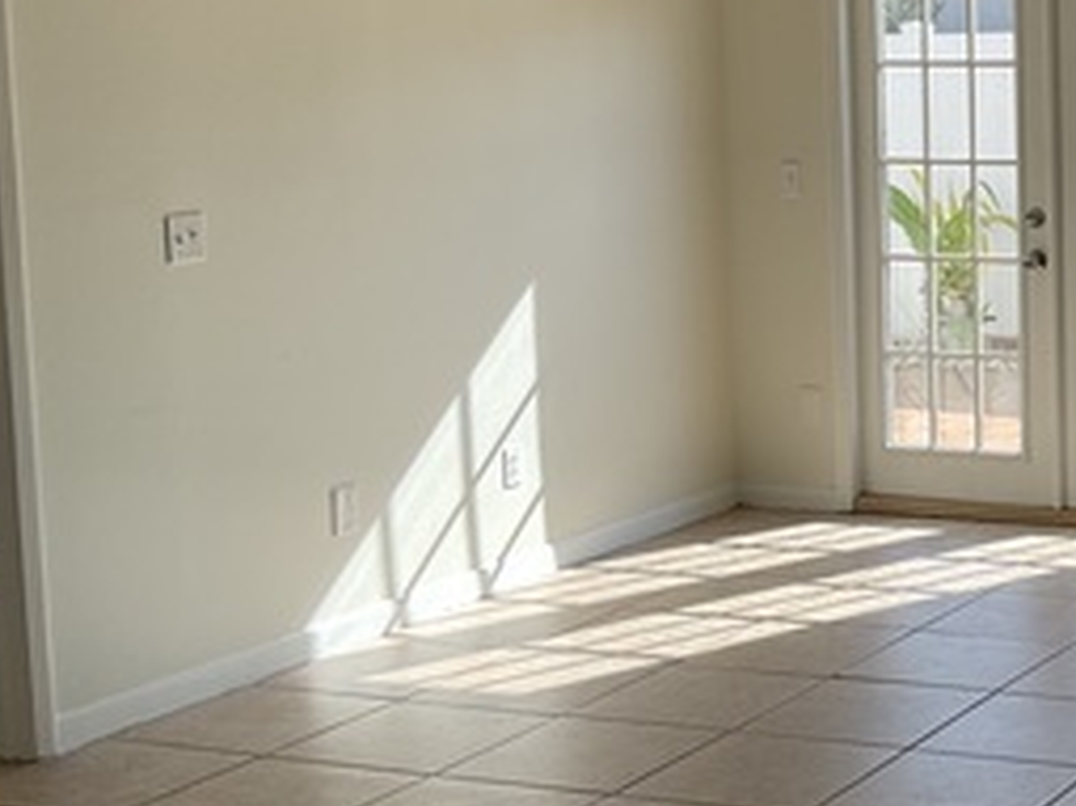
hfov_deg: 23.5
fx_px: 2361
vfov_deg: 19.3
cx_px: 1276
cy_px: 308
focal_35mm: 76
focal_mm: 3
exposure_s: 1/250
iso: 16
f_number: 1.8
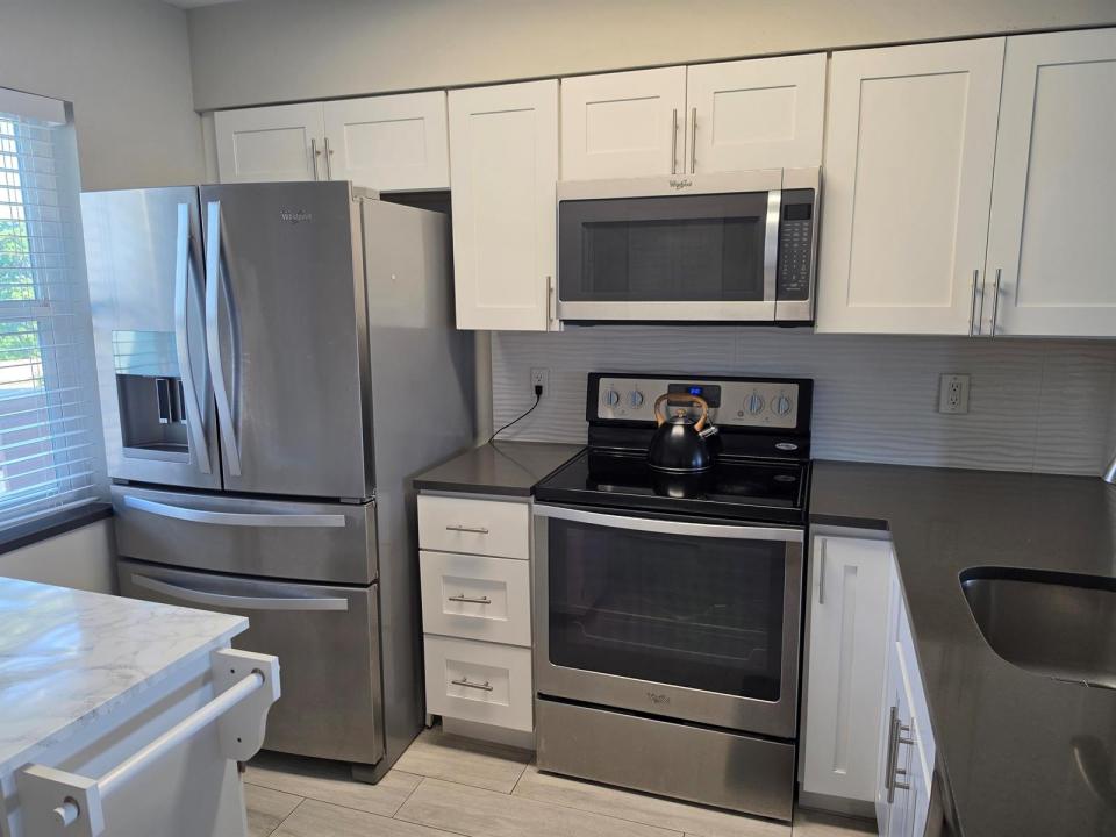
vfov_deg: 58.9
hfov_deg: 73.9
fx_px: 742
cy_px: 418
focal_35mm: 23
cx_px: 558
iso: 80
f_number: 1.4
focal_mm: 6.5
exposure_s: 1/120
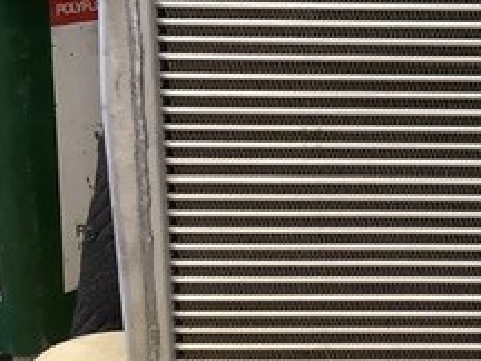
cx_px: 637
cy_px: 49
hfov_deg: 19.5
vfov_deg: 15.9
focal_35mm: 92
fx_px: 1278
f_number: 2.4
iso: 125
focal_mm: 3.3
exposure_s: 1/50
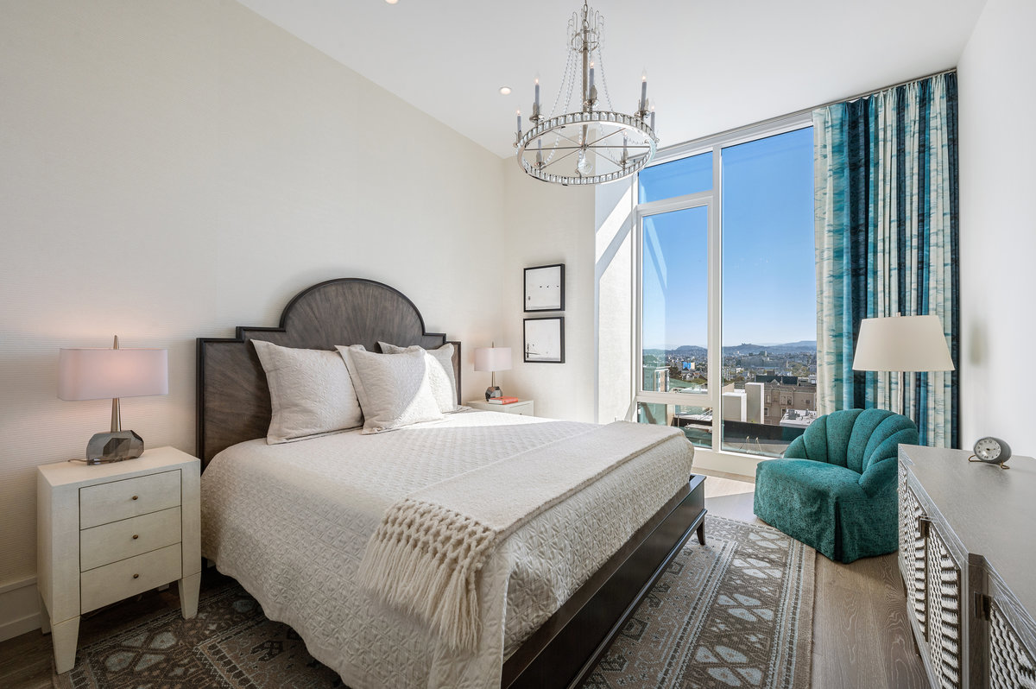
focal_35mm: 14
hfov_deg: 102.3
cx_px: 518
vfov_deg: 79.1
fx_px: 417
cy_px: 344
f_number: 11
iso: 400
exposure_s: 1/80
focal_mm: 14.5
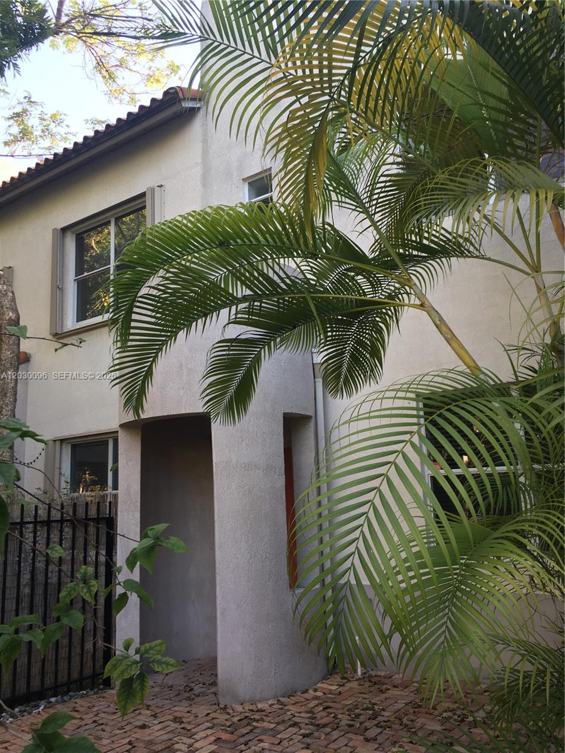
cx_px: 282
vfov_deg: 61.7
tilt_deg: +12.3
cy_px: 376
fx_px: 631
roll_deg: +2.6
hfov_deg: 48.2
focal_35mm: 29
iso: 25
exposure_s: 1/60
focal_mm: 4.15
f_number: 2.2
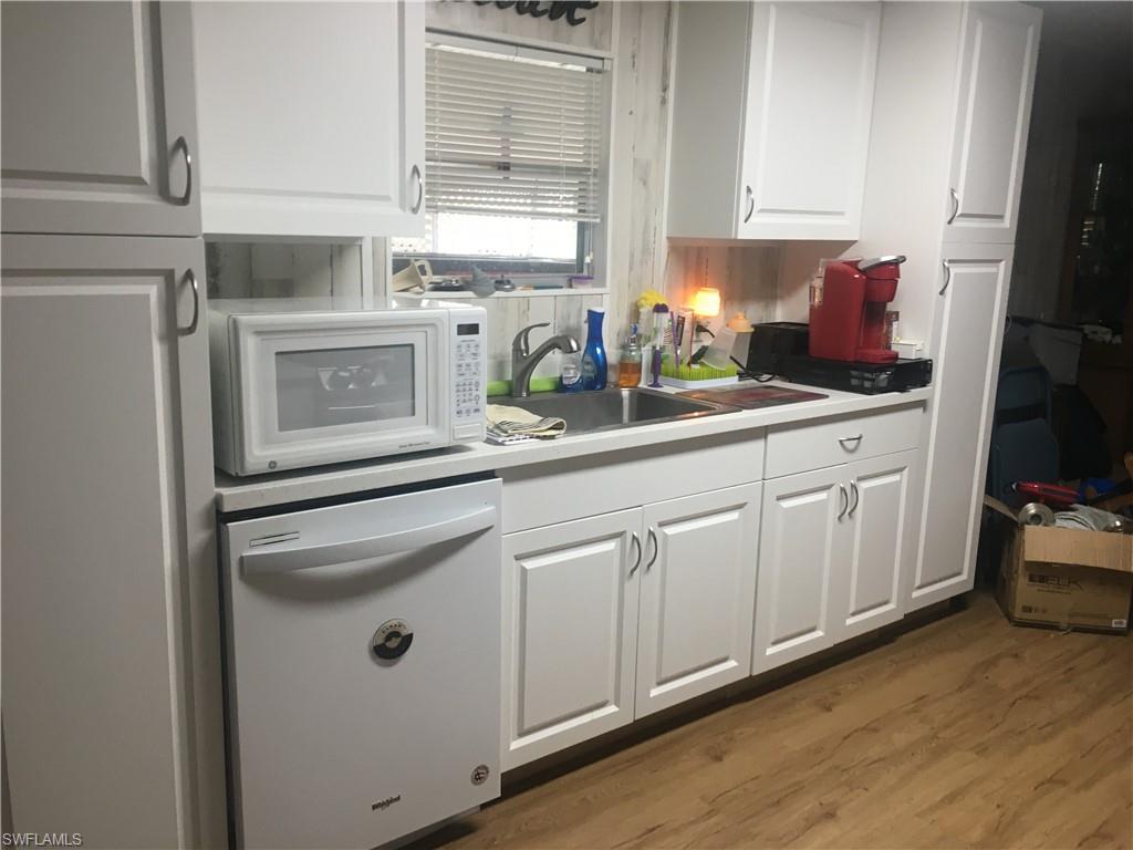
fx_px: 949
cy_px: 425
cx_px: 566
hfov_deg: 61.7
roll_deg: -3.1
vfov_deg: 48.2
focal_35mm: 29
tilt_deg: -14.6
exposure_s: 1/30
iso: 64
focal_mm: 4.15
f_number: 2.2
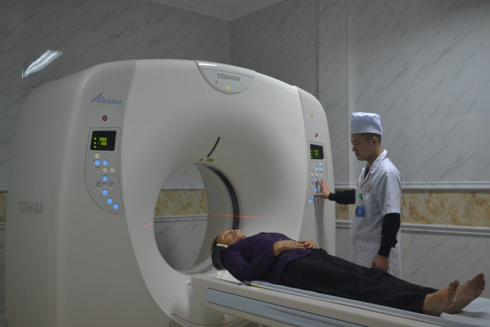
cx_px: 245
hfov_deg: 49.5
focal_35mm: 39
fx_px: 531
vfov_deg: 34.2
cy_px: 164
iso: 1000
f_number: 4.2
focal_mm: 26
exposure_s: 1/60
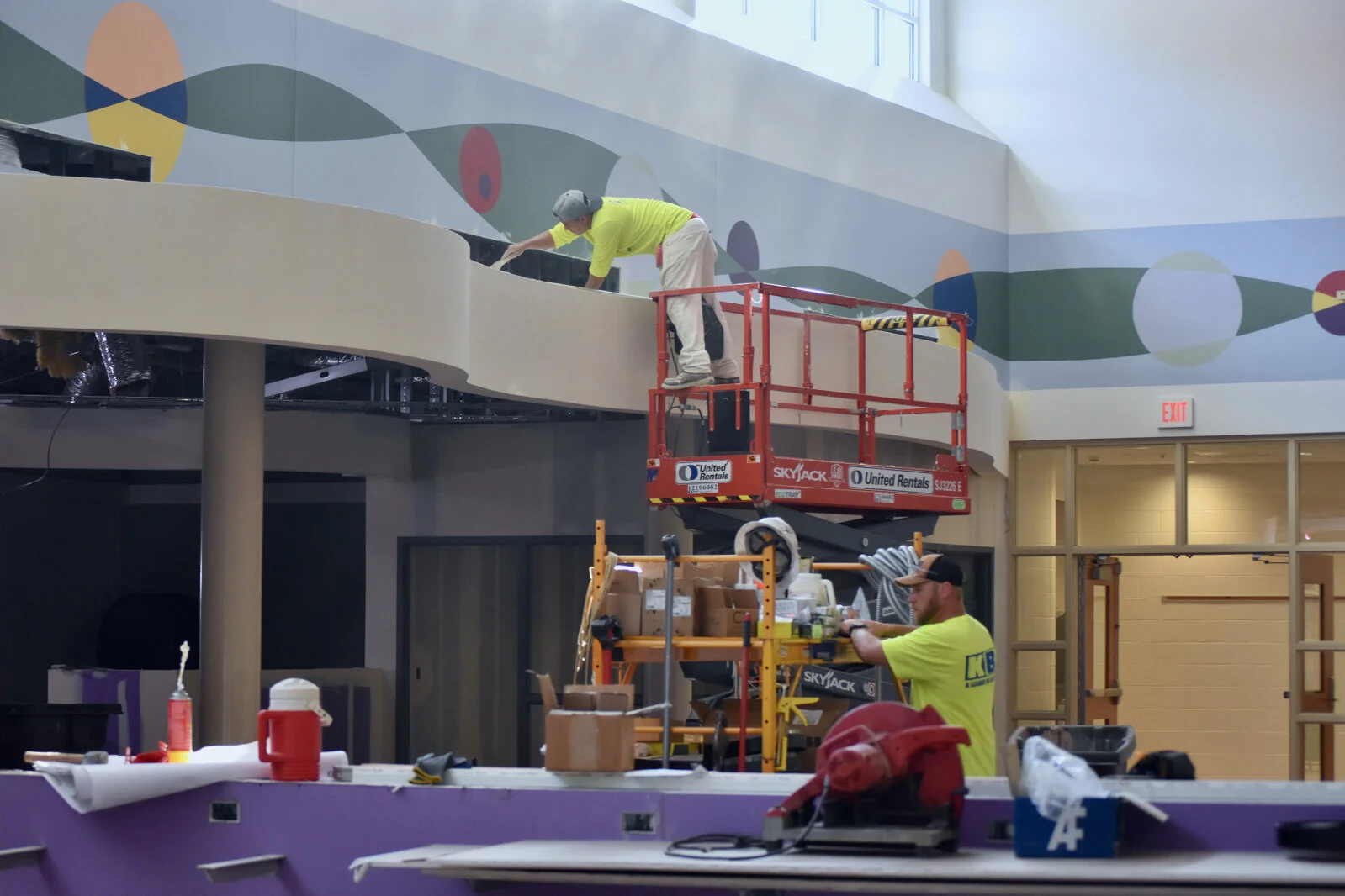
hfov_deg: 24.6
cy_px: 448
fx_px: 3082
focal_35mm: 82
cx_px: 672
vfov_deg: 16.6
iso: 800
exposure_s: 1/80
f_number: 4.5
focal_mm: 55
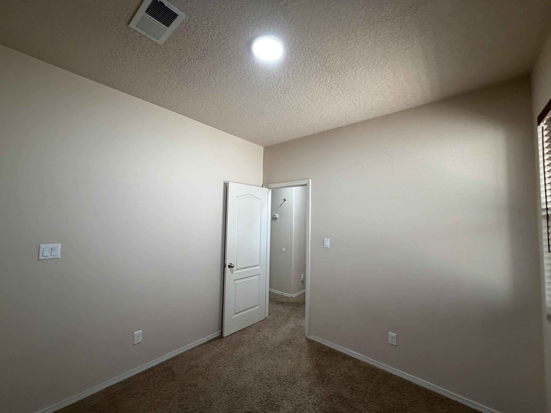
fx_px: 223
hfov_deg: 102.1
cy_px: 206
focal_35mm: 14
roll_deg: -1.4
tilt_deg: +3.8
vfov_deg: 85.7
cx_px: 276
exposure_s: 1/120
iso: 320
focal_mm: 2.22
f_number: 2.2
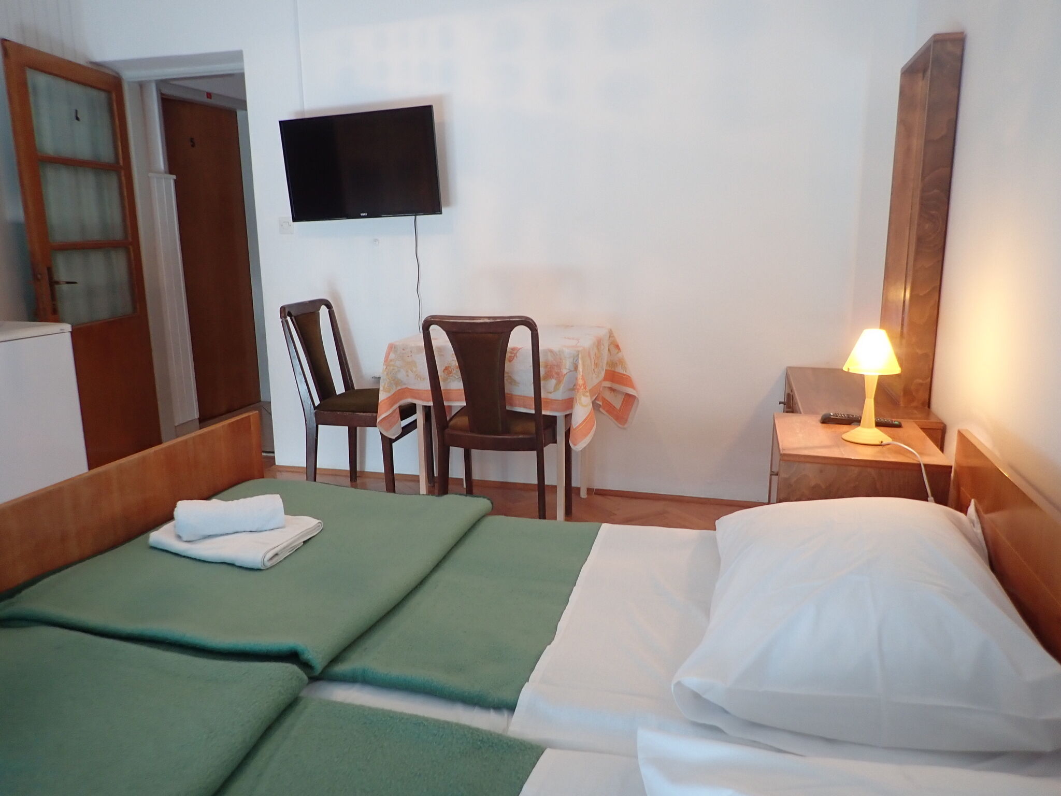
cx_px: 530
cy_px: 398
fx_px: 766
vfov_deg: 54.9
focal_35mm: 25
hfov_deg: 69.4
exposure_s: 1/30
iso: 200
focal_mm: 4.5
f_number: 2
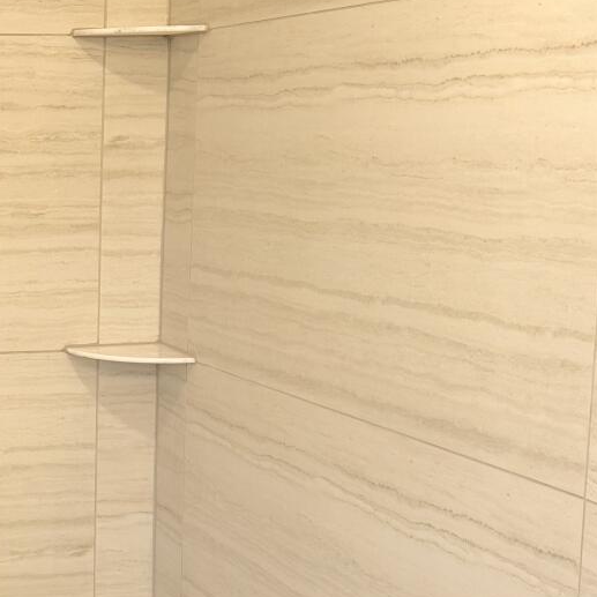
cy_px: 400
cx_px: -67
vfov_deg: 21.1
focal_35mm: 82
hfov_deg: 20.1
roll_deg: +0.0
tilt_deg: -9.6
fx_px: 1600
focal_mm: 6.76
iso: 160
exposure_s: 1/120
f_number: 1.78
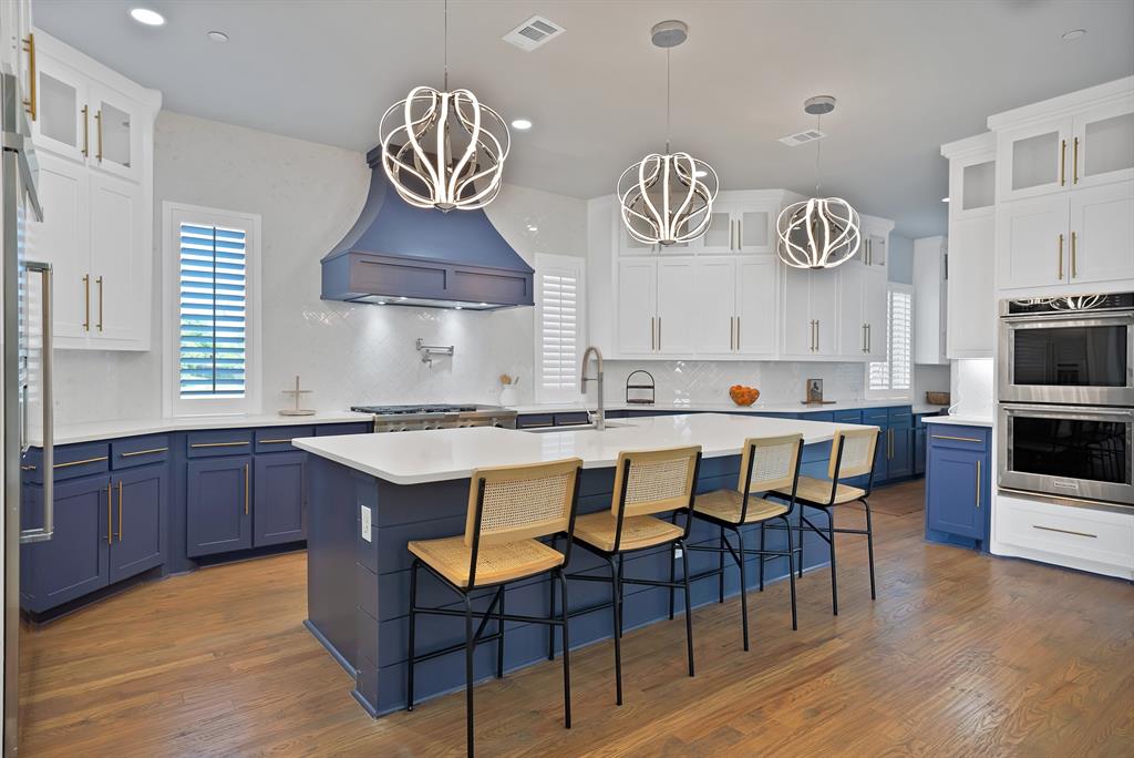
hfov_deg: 83.9
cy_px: 379
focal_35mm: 20
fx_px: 630
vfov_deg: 62.0
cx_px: 567
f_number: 3.2
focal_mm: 20
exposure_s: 1/30
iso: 640
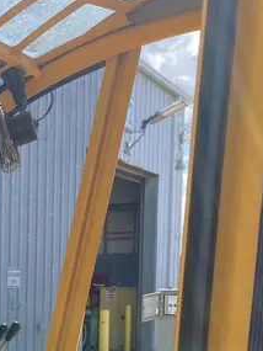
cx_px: -68
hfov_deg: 19.1
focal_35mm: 72
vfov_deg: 25.4
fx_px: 729
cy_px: 369
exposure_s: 1/771
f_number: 1.8
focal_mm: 3.99
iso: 20
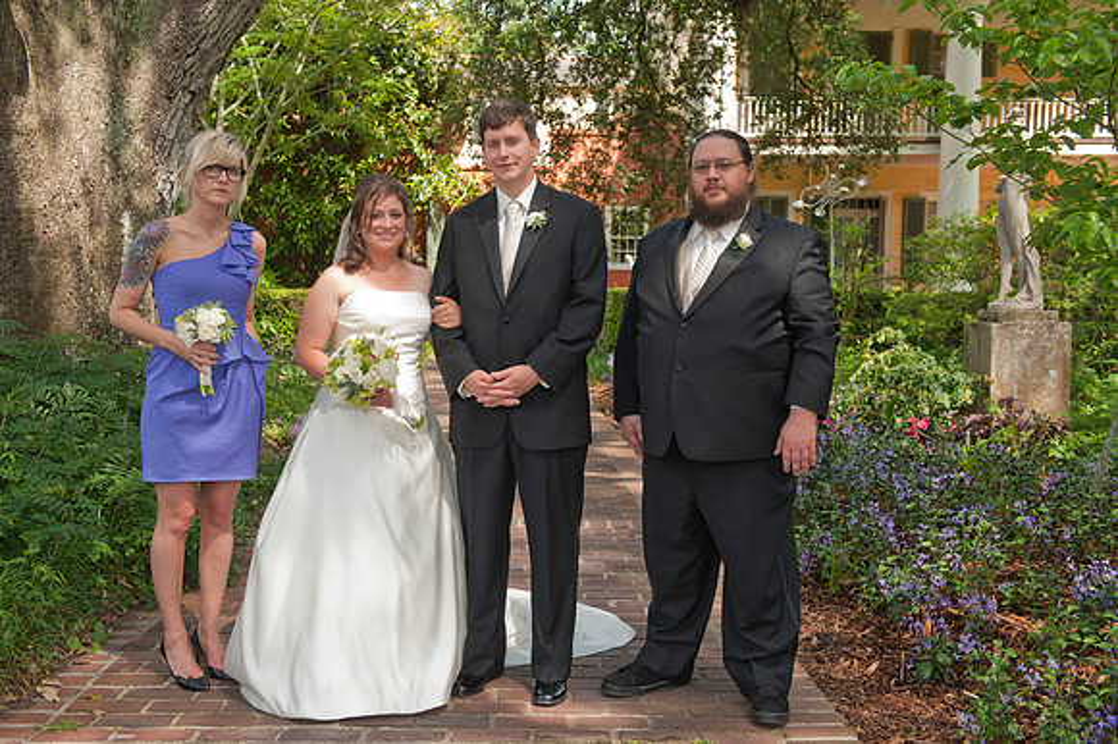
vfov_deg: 31.9
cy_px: 372
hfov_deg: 46.4
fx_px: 1304
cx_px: 559
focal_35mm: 42
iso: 320
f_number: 5
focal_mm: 42
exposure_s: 1/200
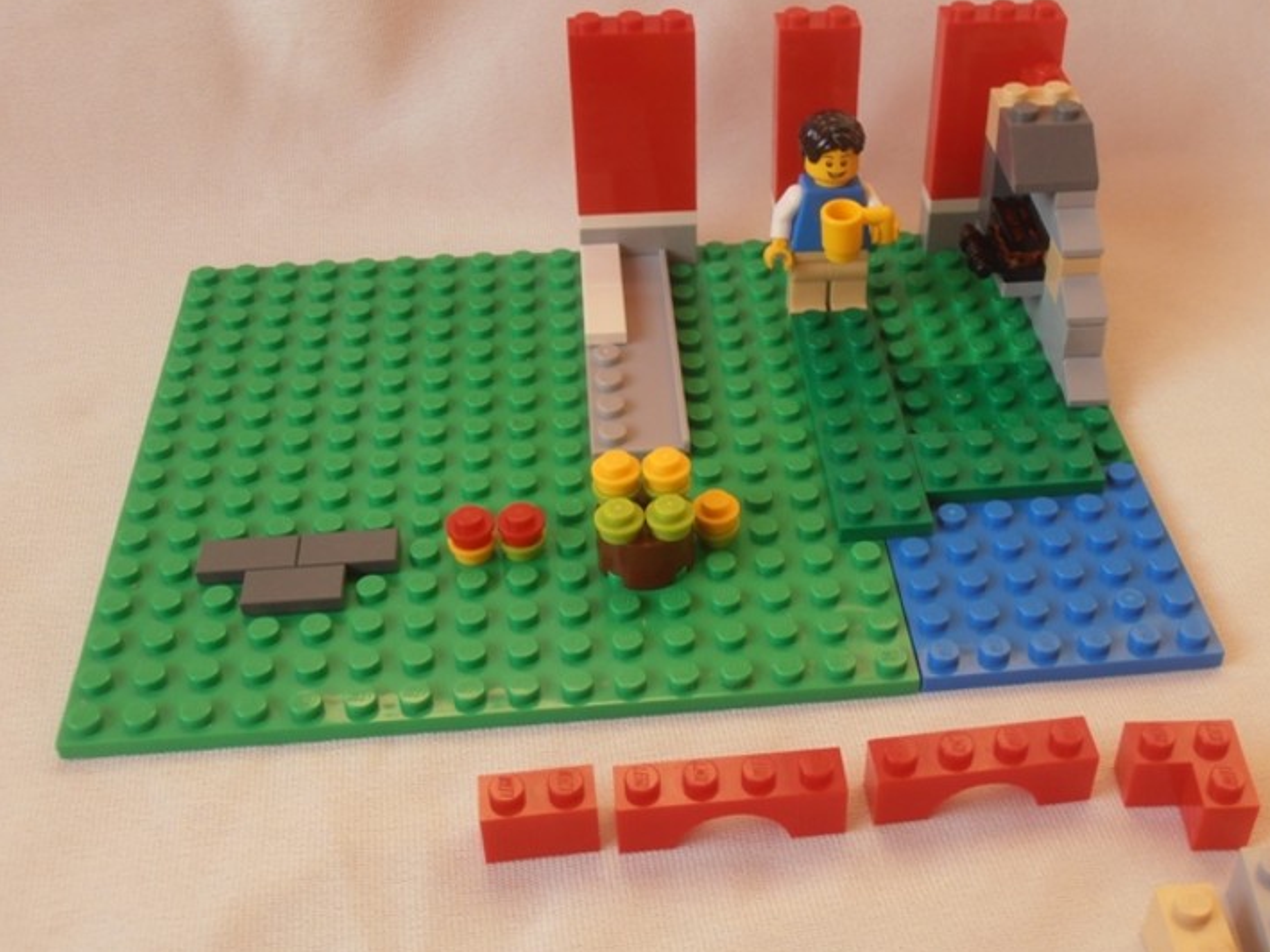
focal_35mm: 47
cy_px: 519
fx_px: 1723
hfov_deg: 40.2
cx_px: 774
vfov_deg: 30.8
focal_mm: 6.61
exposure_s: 1/40
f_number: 3.9
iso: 100
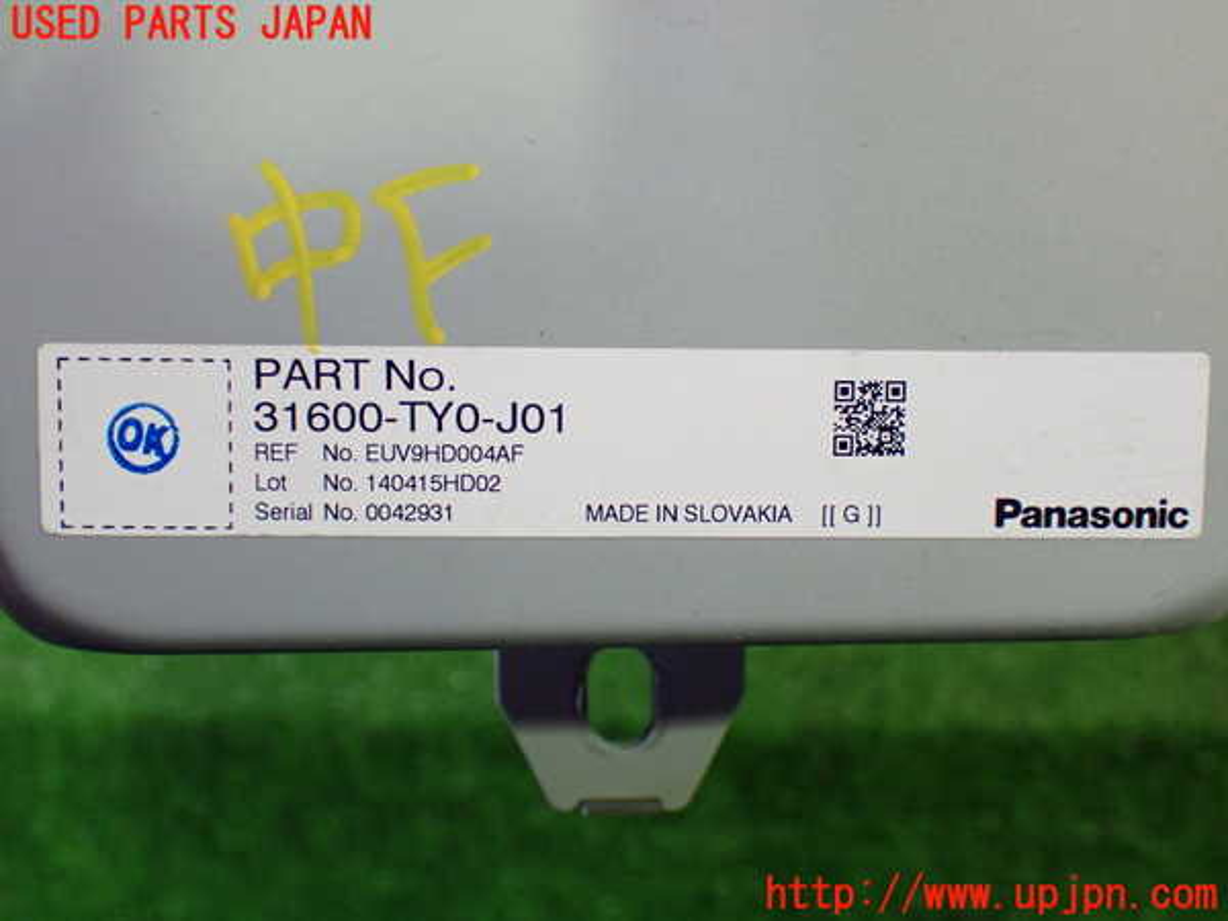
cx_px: 614
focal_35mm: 47
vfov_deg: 30.9
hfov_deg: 40.4
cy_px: 460
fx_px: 1667
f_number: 3.1
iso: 800
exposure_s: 1/60
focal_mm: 8.4
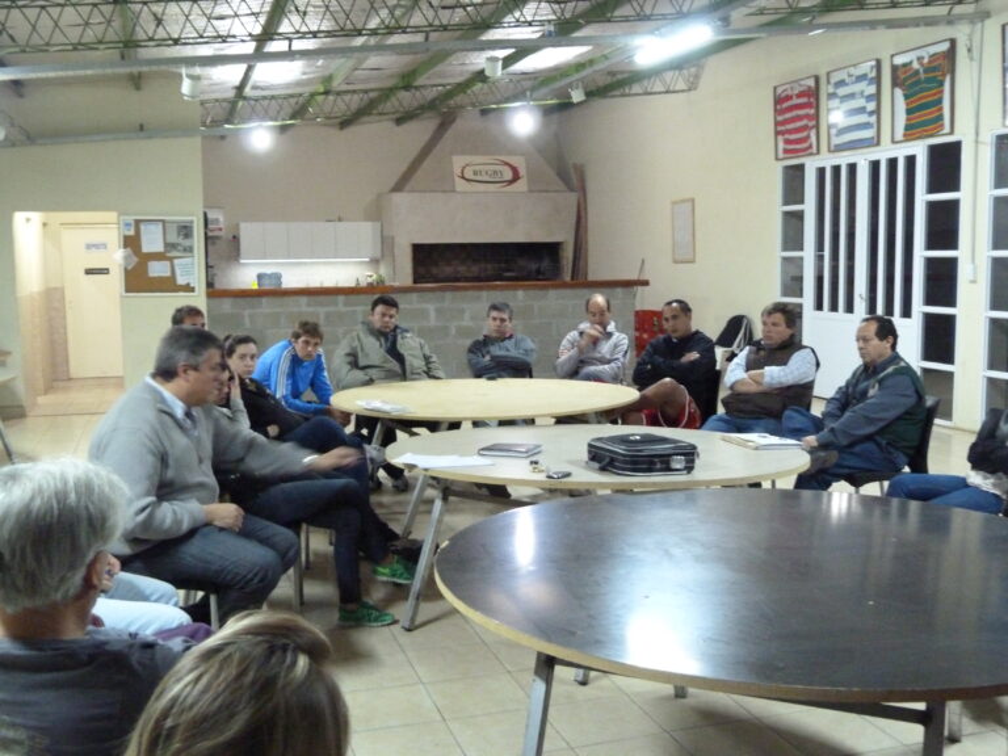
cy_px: 378
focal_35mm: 36
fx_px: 1048
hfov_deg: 51.4
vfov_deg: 39.7
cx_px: 504
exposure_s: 1/13
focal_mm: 6.5
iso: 800
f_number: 3.1
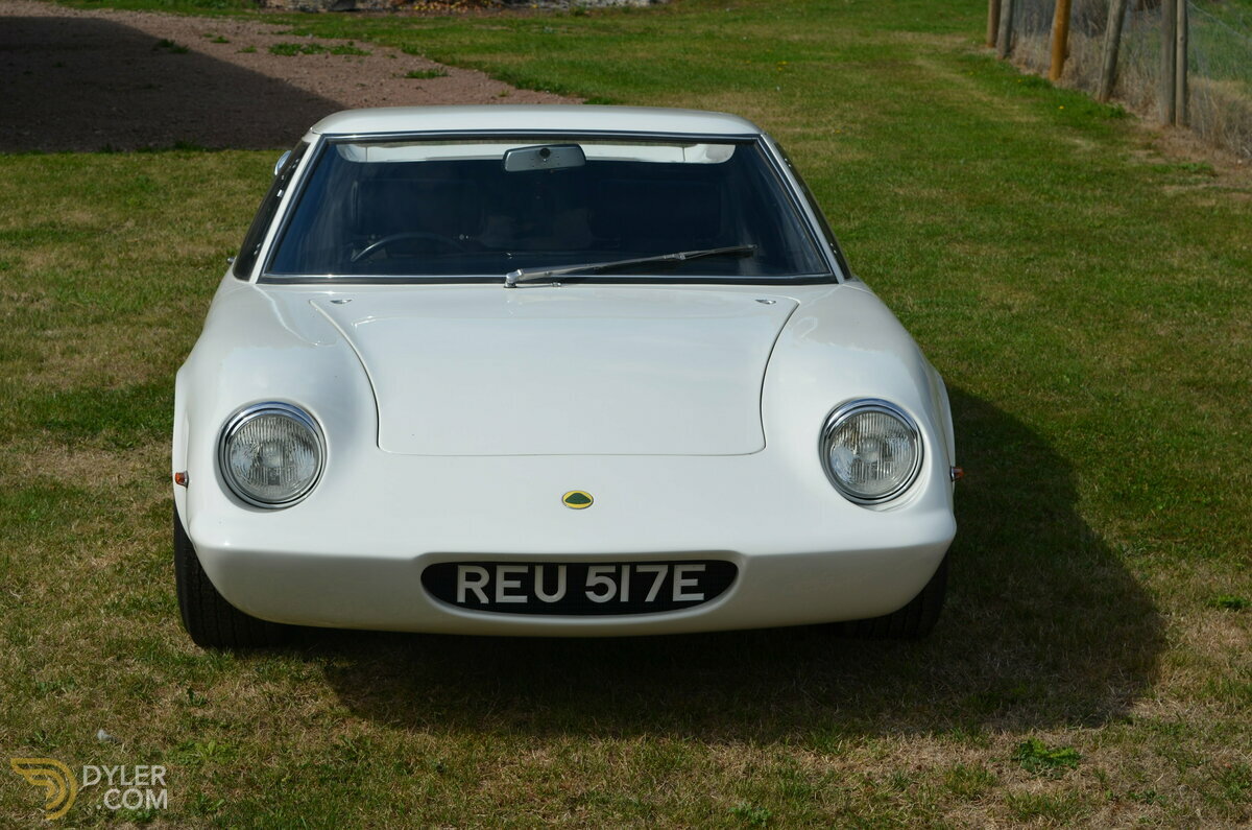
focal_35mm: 82
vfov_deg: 16.5
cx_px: 626
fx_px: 2863
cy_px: 415
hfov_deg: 24.7
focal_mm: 55
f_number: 10
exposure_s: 1/400
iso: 100
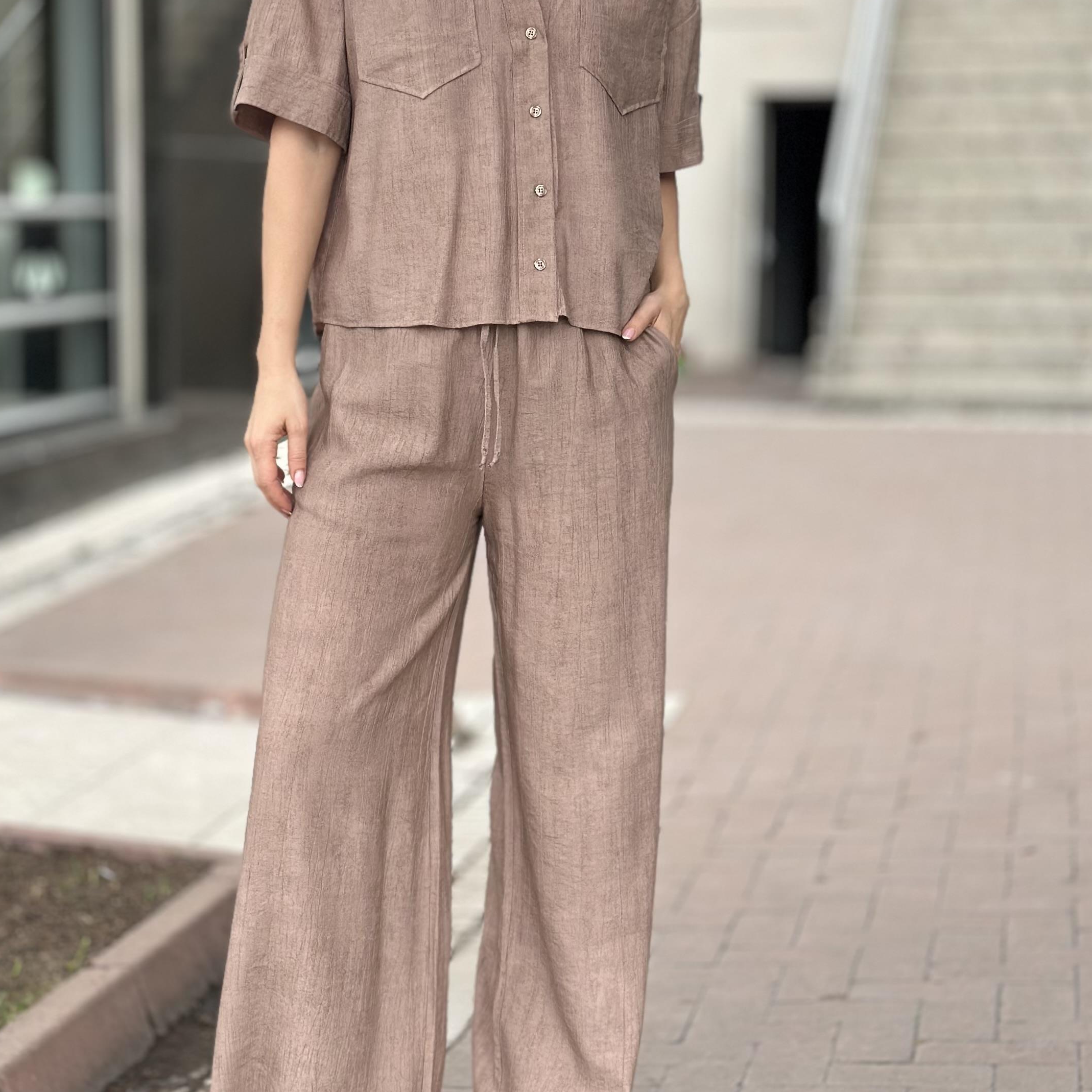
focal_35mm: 80
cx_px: 456
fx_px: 2855
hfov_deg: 21.6
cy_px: 419
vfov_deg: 21.6
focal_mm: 6.86
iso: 80
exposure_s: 1/1085
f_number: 1.78
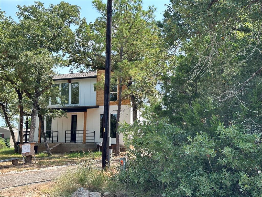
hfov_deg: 39.7
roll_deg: -1.3
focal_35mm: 48
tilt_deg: +7.1
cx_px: 131
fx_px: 363
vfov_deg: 30.3
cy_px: 98
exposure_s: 1/980
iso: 64
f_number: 1.78
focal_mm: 6.86
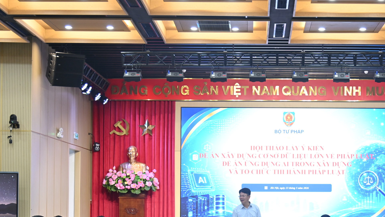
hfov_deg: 27.6
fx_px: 776
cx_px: 271
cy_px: 172
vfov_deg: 15.8
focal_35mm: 76
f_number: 4.5
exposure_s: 1/50
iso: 500
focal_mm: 46
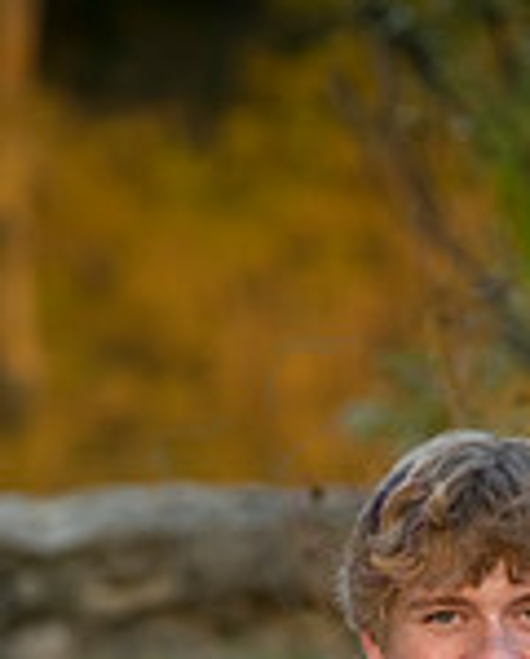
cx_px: 380
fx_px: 10213
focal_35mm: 523
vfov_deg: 3.7
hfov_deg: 3.0
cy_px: 924
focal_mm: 185
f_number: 5.6
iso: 800
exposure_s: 1/400
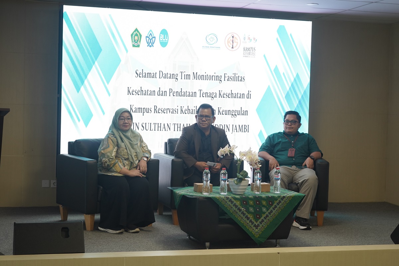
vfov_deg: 22.6
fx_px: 665
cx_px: 200
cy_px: 133
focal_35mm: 60
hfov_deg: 33.4
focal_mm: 60
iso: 1000
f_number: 5.6
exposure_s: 1/100
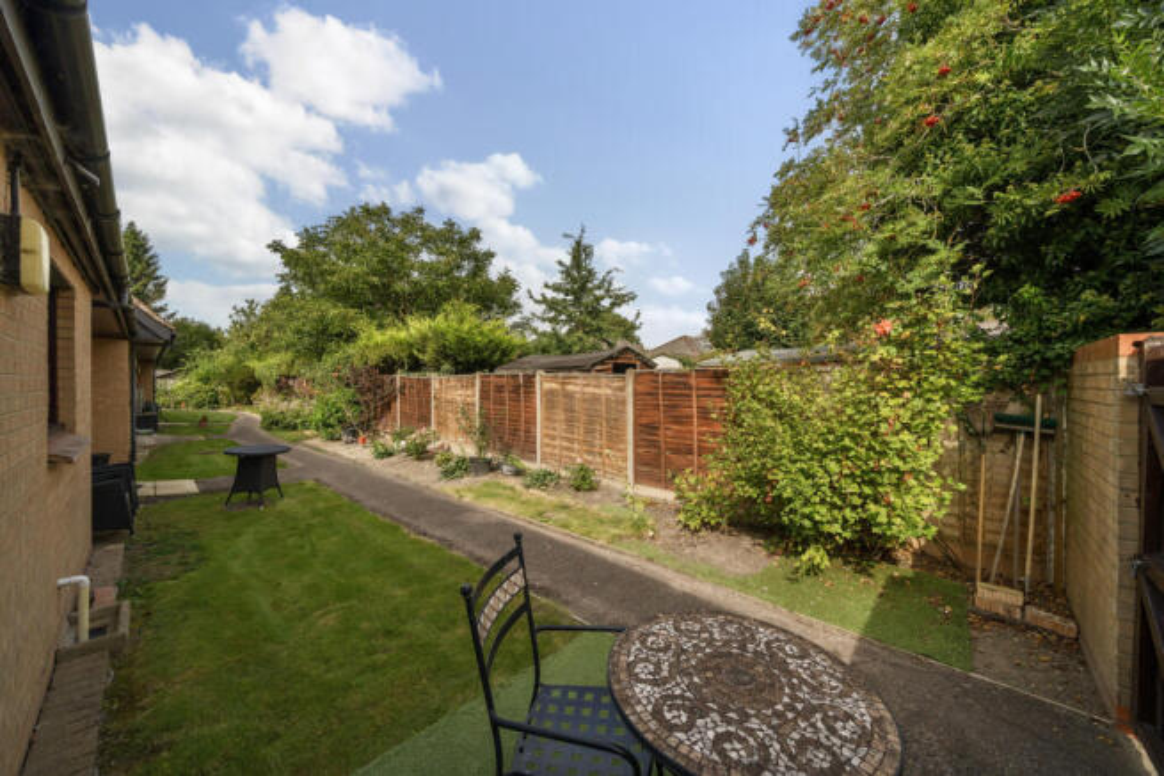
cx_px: 582
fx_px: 420
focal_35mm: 13
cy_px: 388
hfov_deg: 108.3
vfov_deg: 85.5
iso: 400
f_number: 8
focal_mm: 13
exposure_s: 1/800
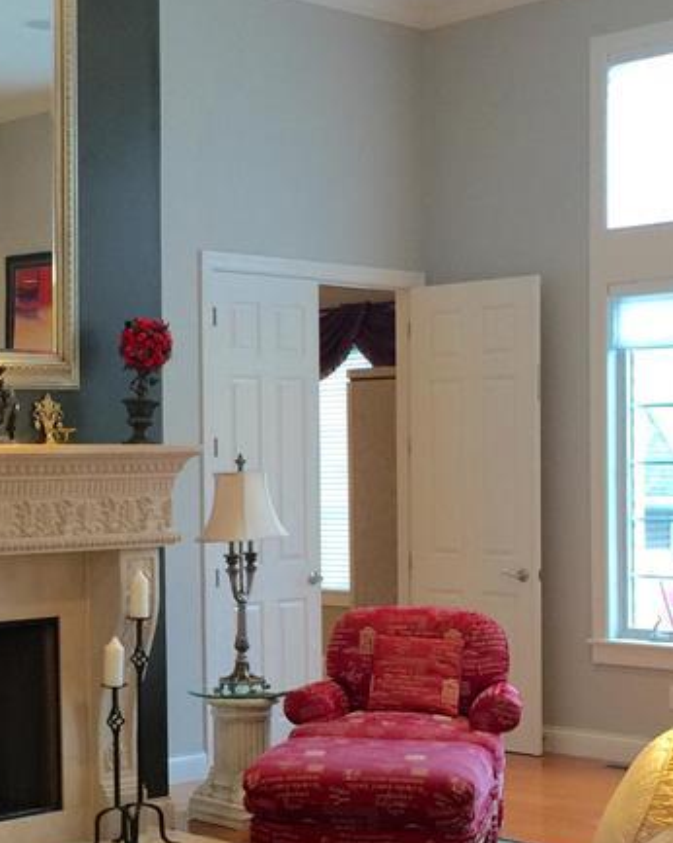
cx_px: 93
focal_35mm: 67
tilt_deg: -2.1
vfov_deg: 28.2
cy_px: 520
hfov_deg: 22.3
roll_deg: +0.1
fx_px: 1669
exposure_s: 1/15
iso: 40
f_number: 2.2
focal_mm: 4.15
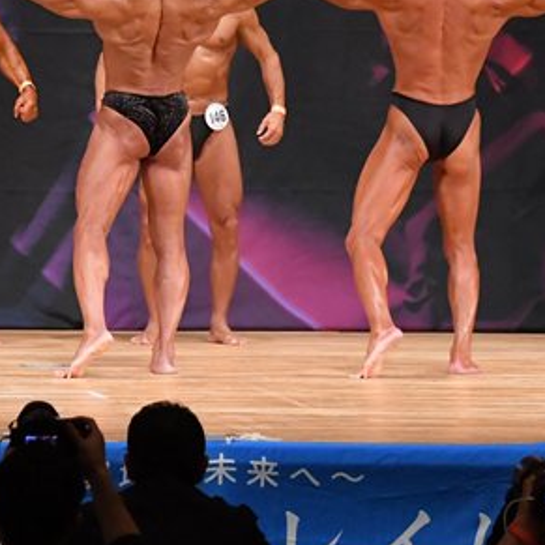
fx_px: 6769
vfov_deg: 4.6
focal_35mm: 380
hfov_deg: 4.6
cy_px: 86
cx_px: -10
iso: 6400
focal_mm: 112
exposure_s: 1/400
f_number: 5.6
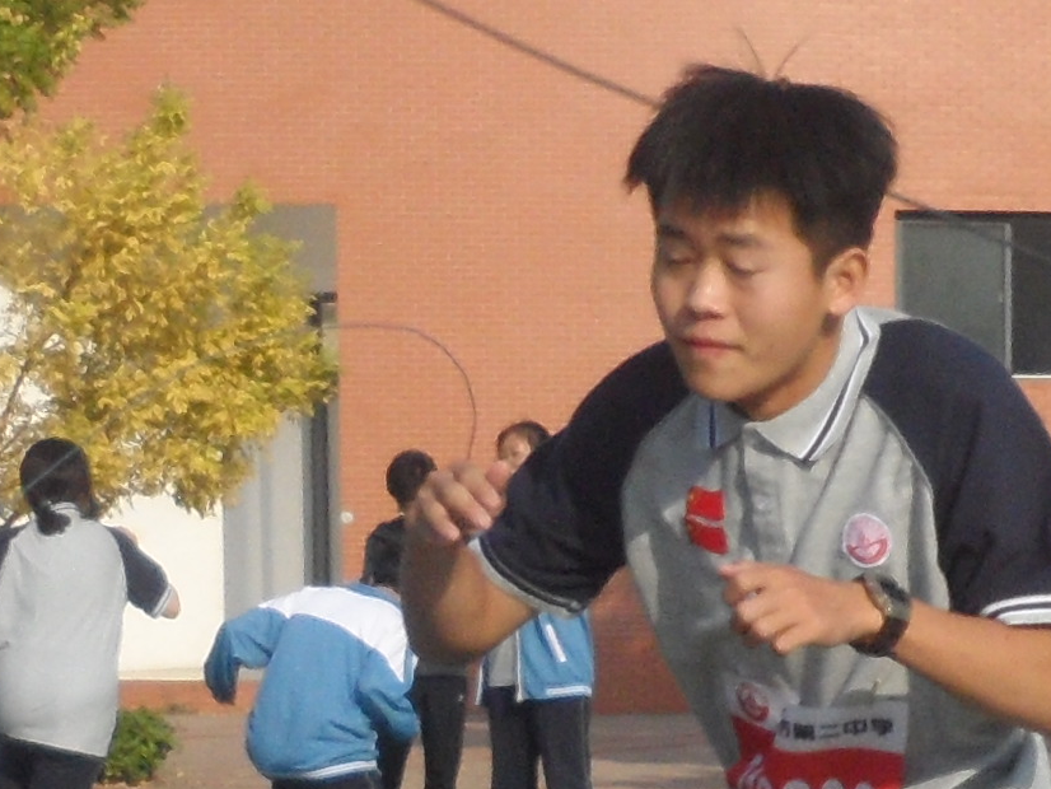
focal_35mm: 145
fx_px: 4404
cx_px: 1022
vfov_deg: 10.0
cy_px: 1018
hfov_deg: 13.4
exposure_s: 1/1000
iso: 80
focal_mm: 4.9
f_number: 3.3
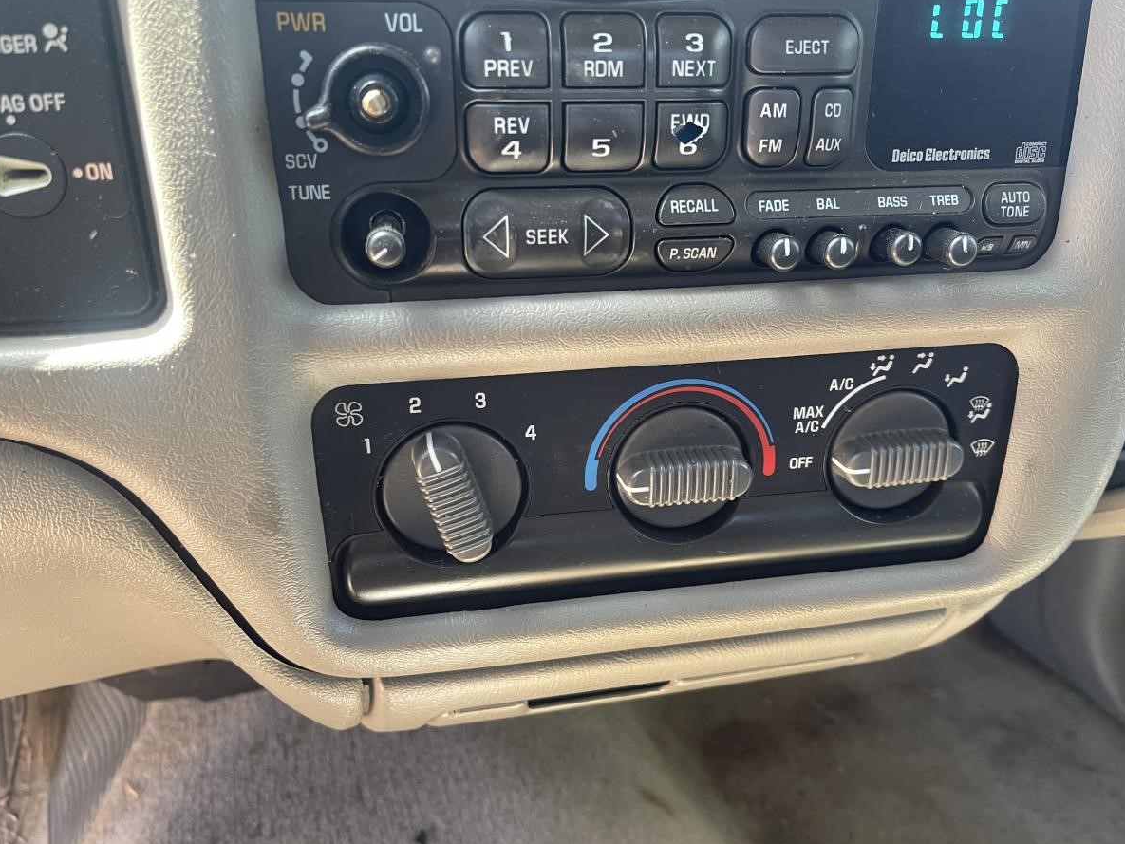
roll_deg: -1.1
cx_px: 582
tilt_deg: -26.5
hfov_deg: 65.3
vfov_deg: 51.4
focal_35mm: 27
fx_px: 878
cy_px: 414
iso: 125
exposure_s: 1/89
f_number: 1.6
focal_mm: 5.1
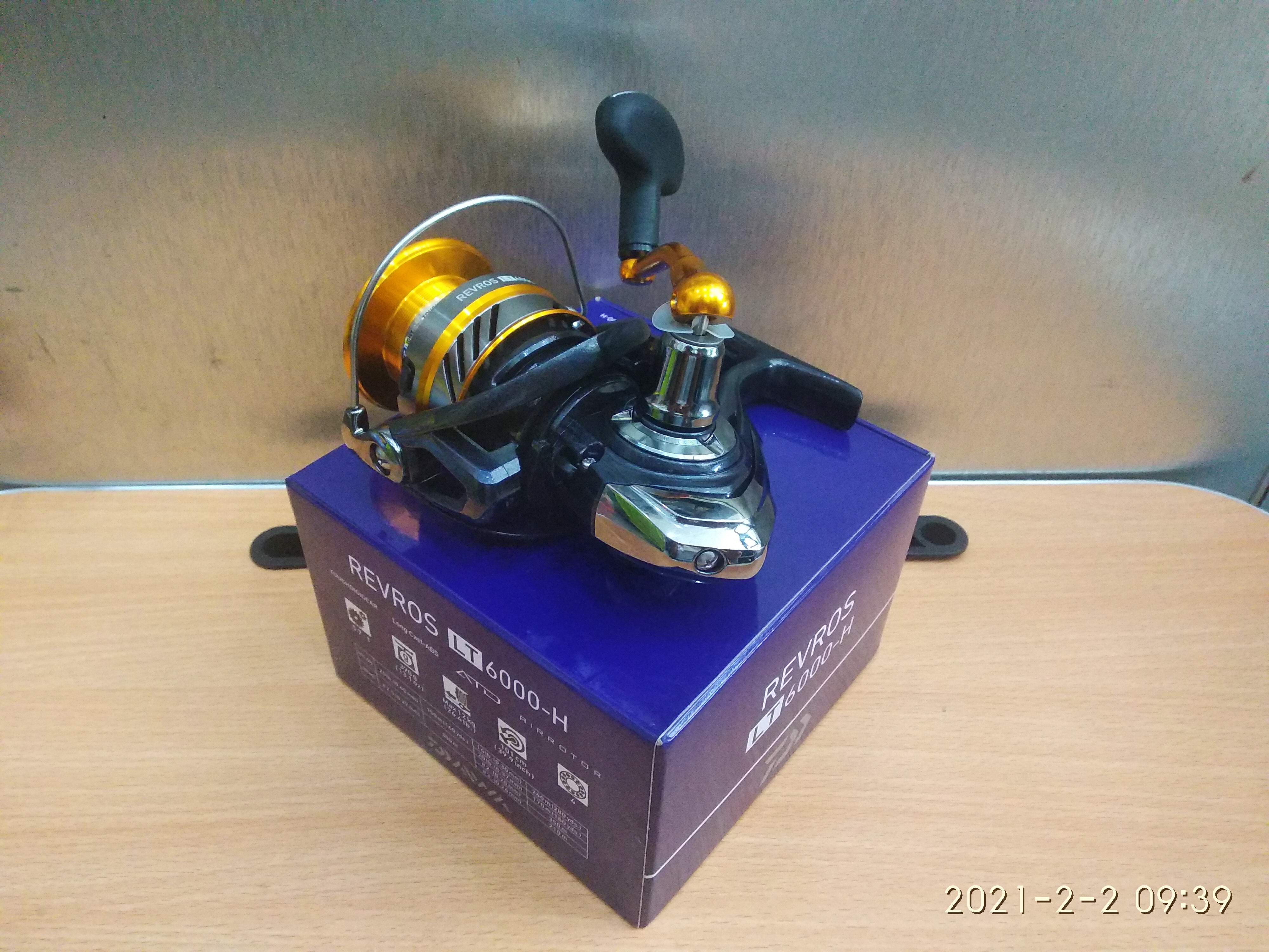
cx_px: 634
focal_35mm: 26
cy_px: 476
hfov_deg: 67.3
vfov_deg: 53.1
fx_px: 953
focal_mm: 3.81
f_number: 2.2
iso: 1600
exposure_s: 1/25
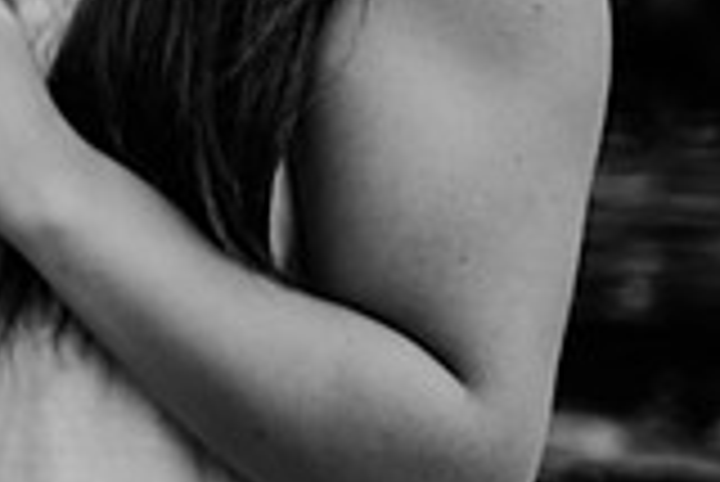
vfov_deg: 15.7
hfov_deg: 18.3
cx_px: -580
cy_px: 331
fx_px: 1742
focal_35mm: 87
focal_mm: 24
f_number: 2
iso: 320
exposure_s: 1/500
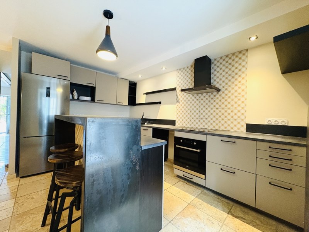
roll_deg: -0.9
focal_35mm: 14
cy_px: 116
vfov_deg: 85.7
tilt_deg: +1.0
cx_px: 154
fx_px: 125
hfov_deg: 102.1
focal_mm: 2.22
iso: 500
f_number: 2.2
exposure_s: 1/50
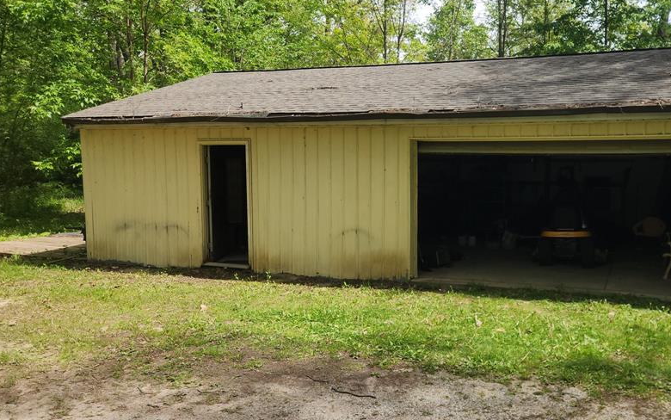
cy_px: 213
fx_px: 585
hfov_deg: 58.6
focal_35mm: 32
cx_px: 436
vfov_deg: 39.5
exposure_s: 1/744
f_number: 1.8
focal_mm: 5.4
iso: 20
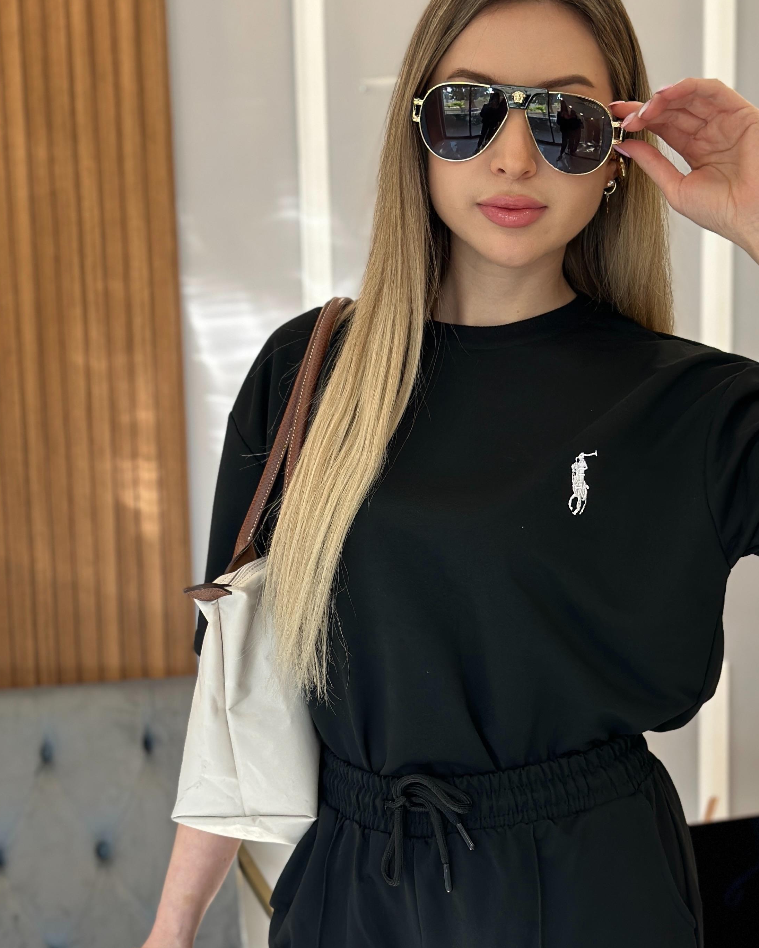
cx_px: 486
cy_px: 579
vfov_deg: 27.4
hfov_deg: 22.1
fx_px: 1938
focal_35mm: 69
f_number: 1.78
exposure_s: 1/121
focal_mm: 6.86
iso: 125
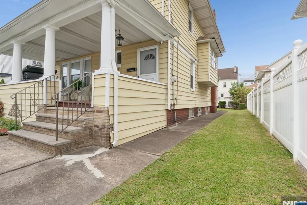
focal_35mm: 18
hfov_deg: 89.9
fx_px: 154
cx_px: 143
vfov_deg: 67.3
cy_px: 96
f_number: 8
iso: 250
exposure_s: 1/200
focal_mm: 16
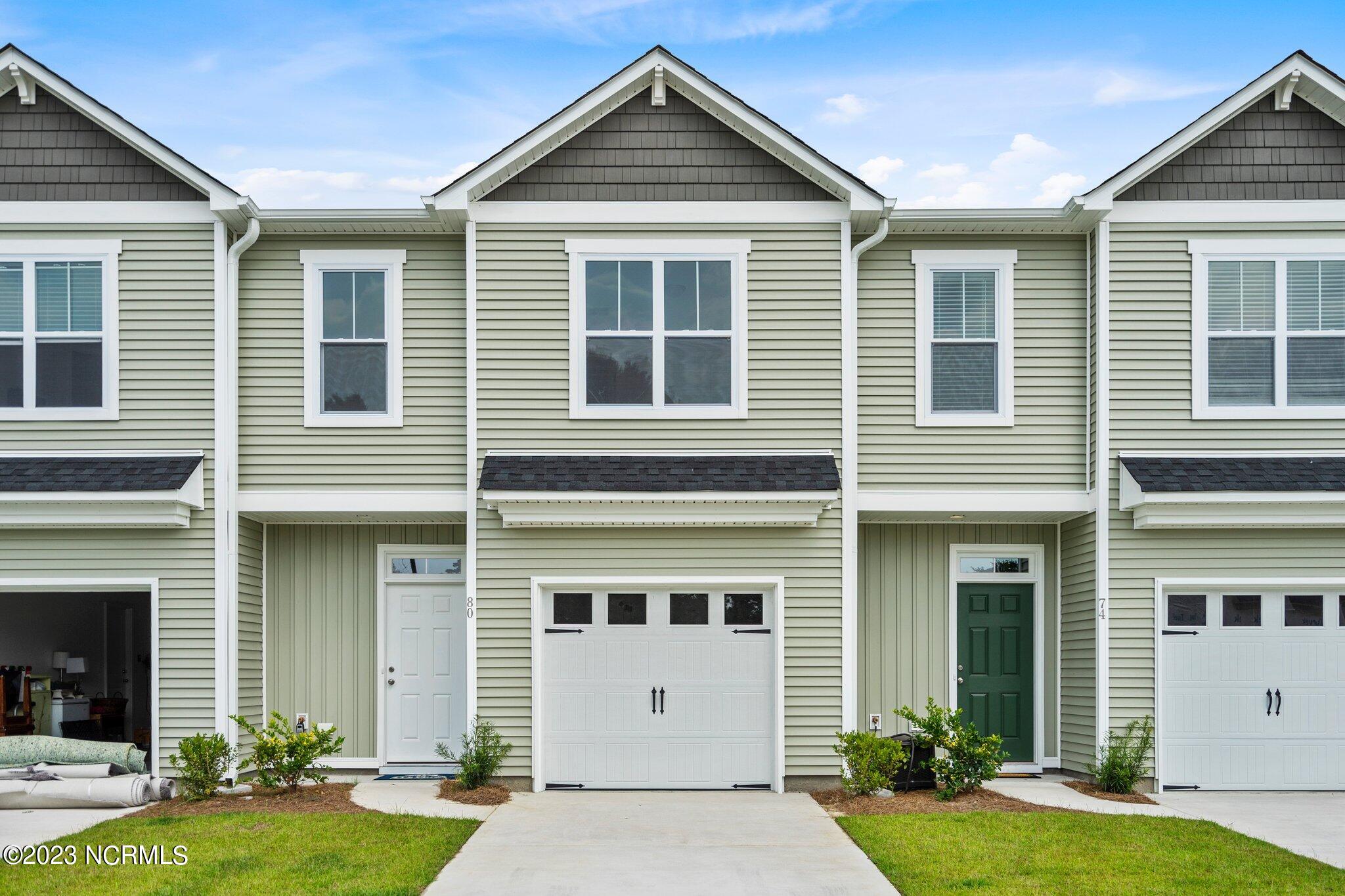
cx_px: 672
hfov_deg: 60.3
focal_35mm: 31
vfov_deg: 42.3
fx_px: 1158
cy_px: 448
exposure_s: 1/1600
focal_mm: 31
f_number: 4
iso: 100
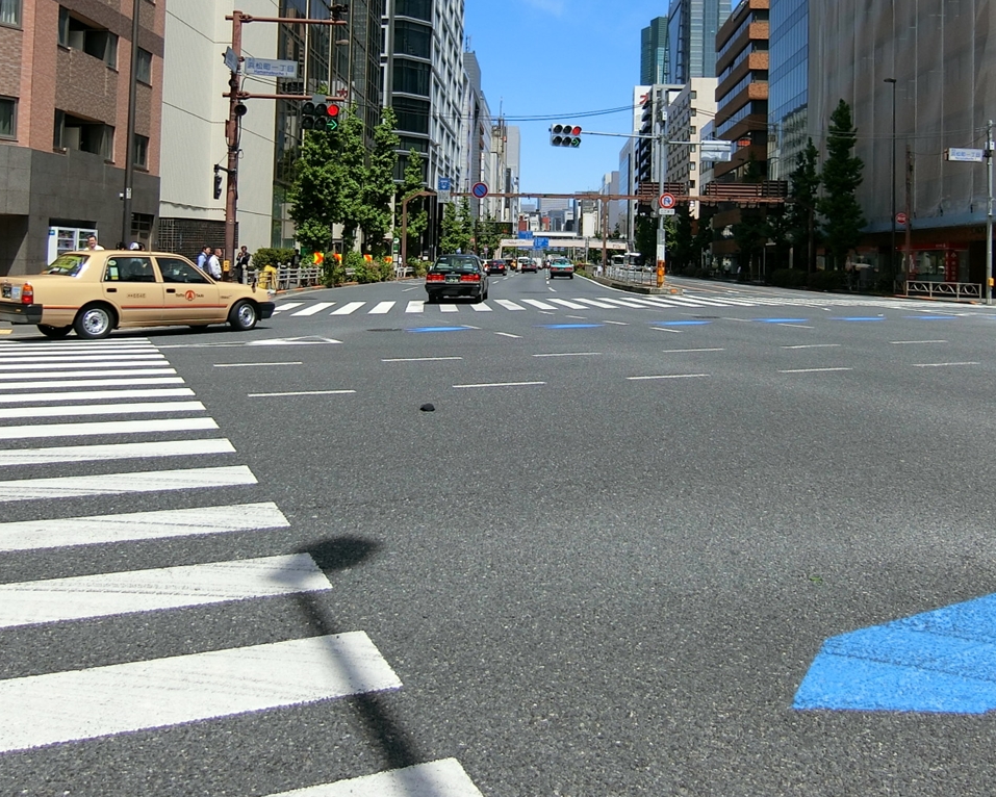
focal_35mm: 31
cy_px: 239
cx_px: 517
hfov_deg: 57.2
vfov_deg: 46.1
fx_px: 914
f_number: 6.9
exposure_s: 1/250
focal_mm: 4.06
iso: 80
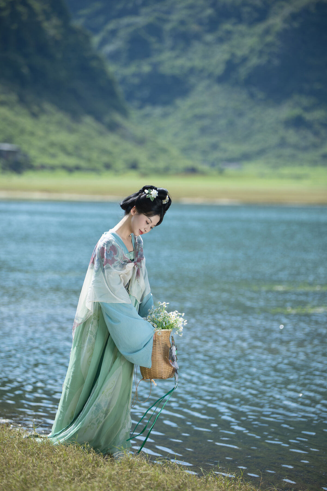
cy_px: 246
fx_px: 1771
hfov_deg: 10.5
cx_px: 164
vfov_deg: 15.8
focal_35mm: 130
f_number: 2.8
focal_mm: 130
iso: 100
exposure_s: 1/1250
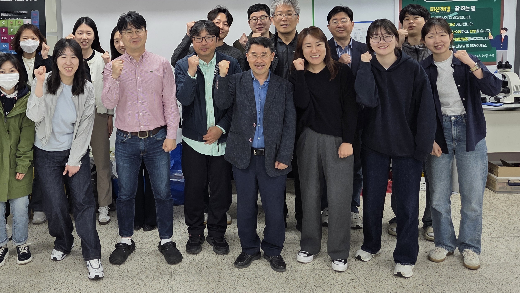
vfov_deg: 29.1
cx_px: 172
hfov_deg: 49.6
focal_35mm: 40
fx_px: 552
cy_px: 60
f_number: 1.8
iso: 80
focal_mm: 5.4
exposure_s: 1/120
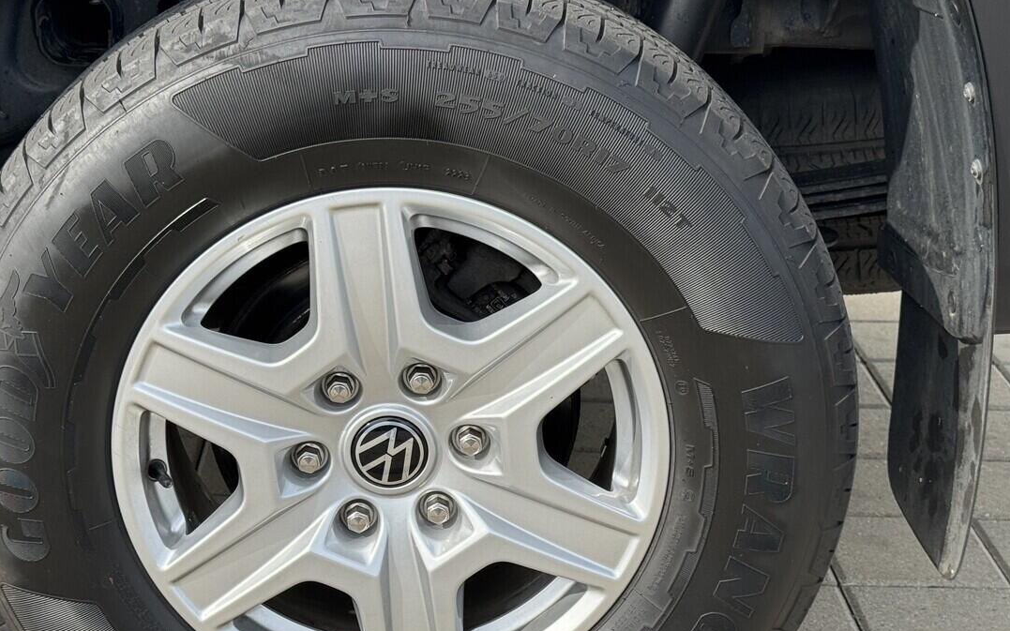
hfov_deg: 30.1
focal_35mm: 68
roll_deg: -0.9
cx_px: 374
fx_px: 1872
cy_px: 428
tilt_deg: -20.2
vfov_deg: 19.1
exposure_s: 1/1597
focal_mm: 6.76
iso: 64
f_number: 1.78
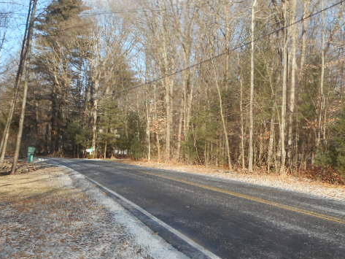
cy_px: 163
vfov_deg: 21.3
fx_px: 688
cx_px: 170
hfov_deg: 28.2
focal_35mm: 69
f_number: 4.9
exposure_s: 1/200
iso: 80
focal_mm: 9.1
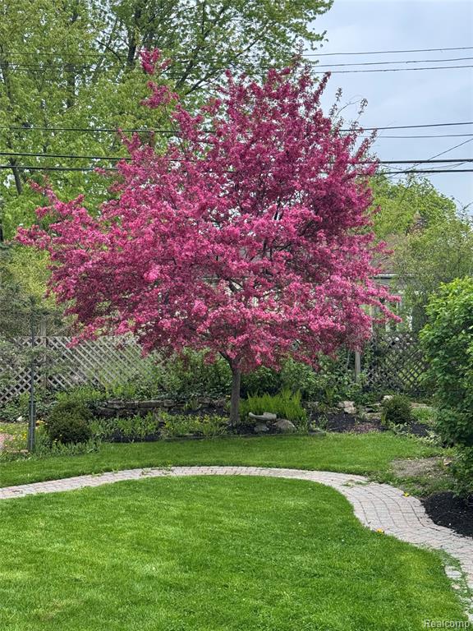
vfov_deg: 39.7
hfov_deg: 30.3
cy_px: 316
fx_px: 875
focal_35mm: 48
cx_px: 236
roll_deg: +0.4
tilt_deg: -1.4
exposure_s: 1/792
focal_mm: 6.76
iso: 64
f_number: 1.78
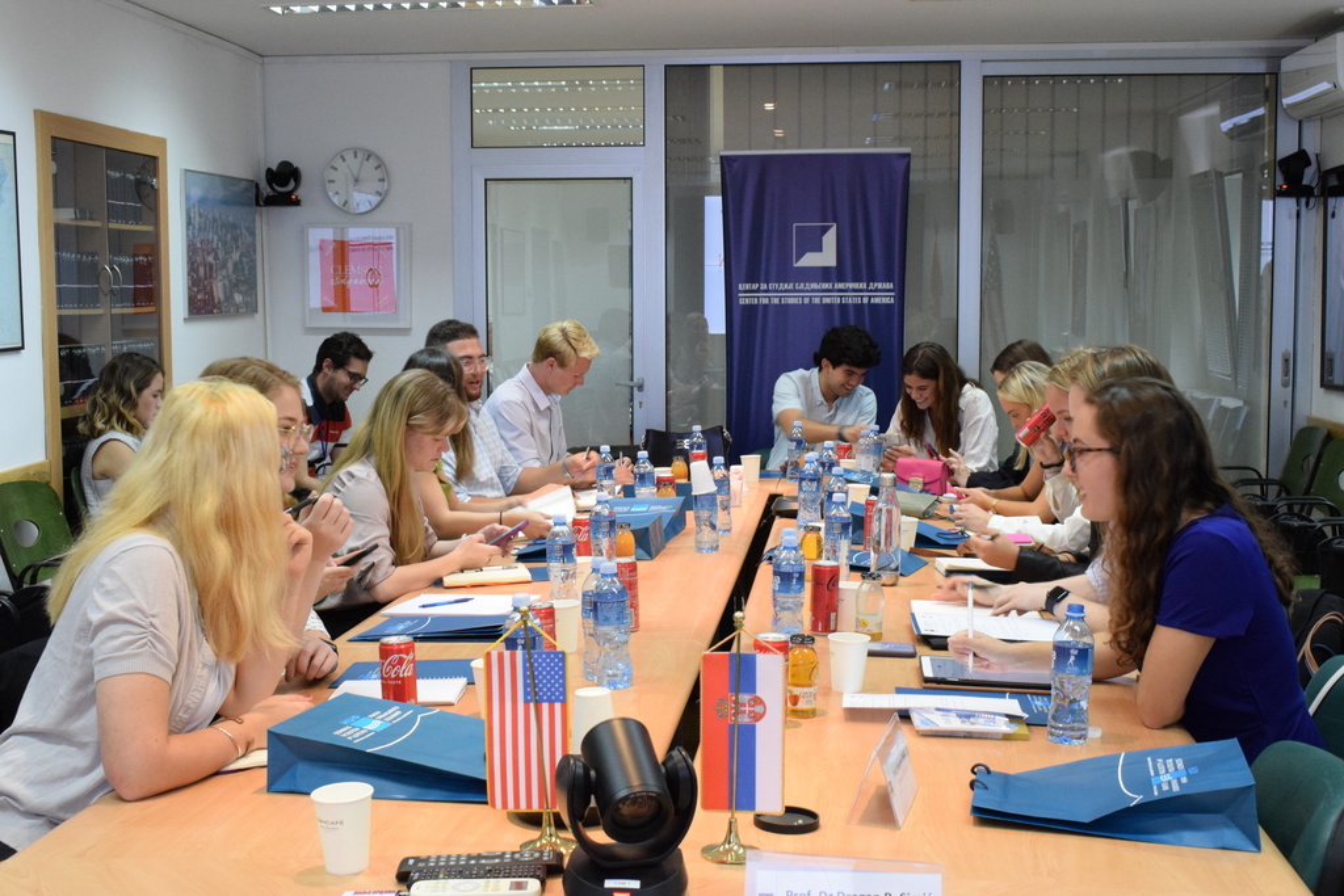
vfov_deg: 29.9
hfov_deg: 43.6
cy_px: 448
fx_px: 1680
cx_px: 672
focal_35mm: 45
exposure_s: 1/15
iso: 2500
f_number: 13
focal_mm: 30
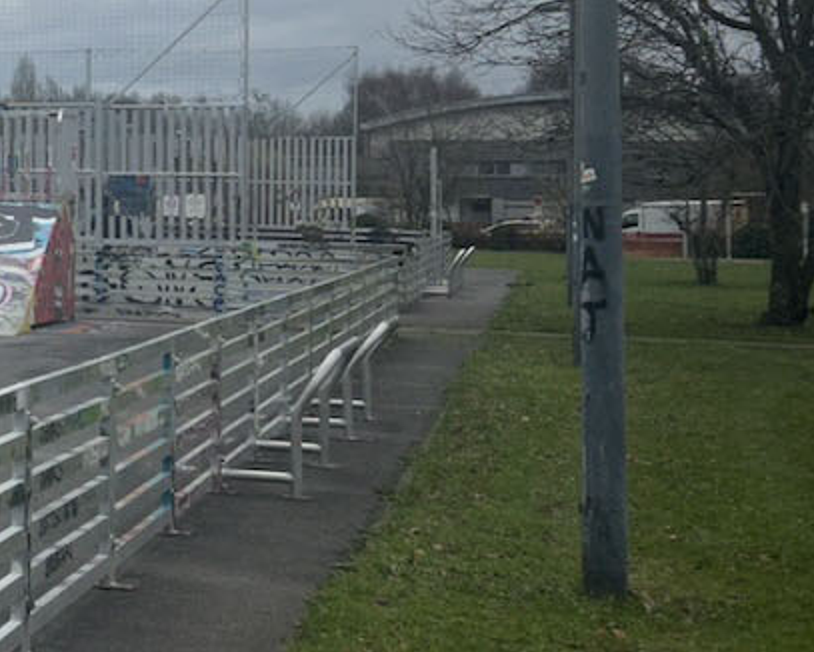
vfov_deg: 14.5
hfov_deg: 14.8
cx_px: -830
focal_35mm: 106
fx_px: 2555
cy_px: 121
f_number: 1.5
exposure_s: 1/1344
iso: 50
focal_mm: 5.7
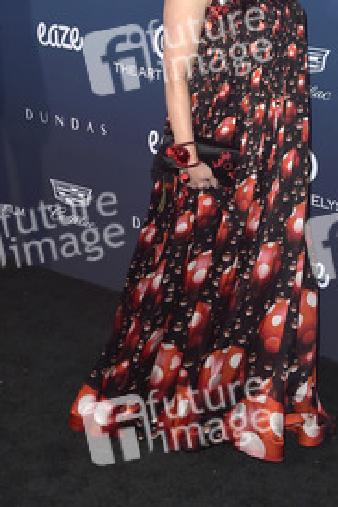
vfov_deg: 27.4
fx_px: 1027
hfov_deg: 18.6
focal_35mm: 73
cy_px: 144
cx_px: 232
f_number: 5.6
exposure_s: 1/250
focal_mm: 50
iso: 250
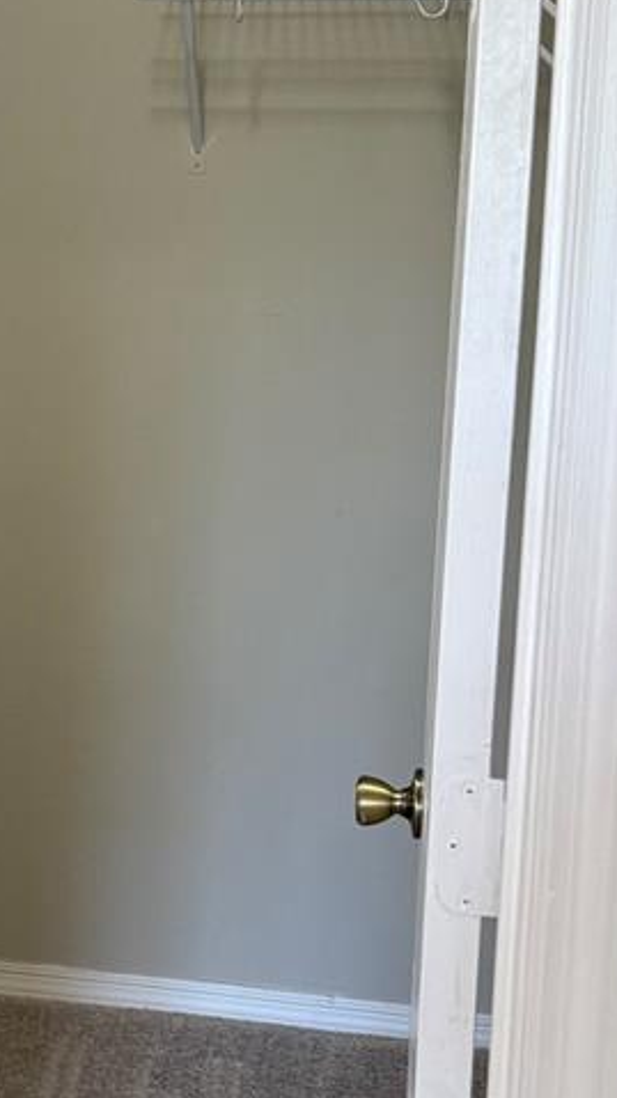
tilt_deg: -11.4
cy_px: 646
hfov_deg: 16.6
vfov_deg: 29.7
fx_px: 2068
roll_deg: -0.4
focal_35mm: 71
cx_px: -9
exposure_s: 1/60
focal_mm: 5.96
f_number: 1.6
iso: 125
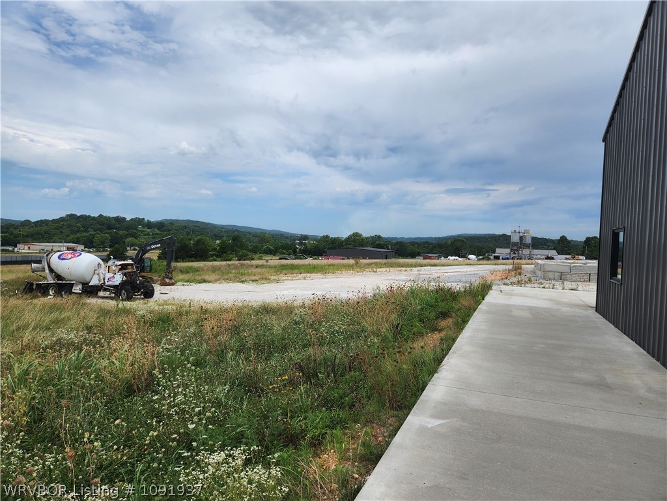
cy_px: 250
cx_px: 334
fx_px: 443
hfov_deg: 73.9
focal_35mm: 23
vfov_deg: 58.9
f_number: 1.8
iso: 20
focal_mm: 5.4
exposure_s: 1/2157
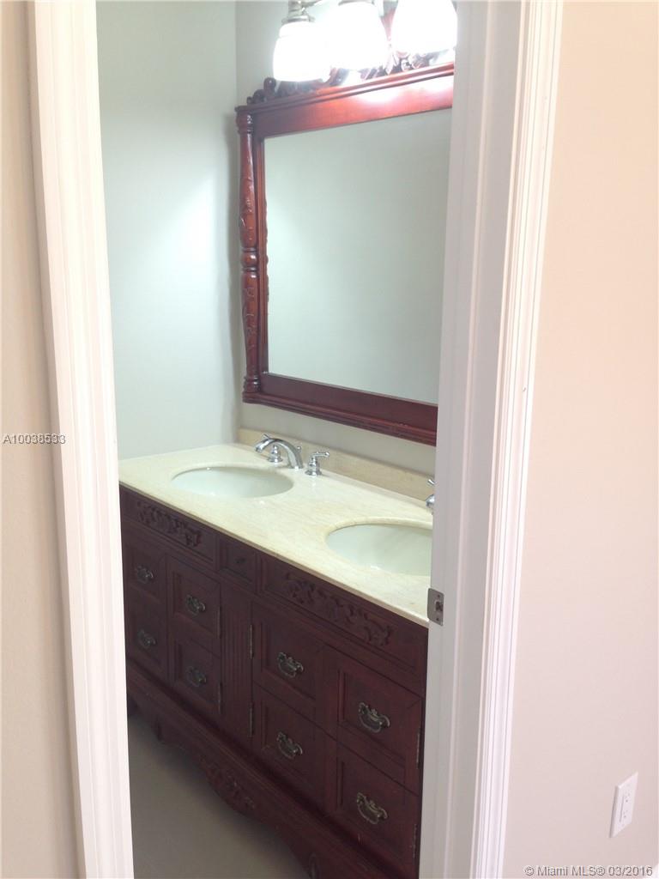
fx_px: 838
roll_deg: -1.4
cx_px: 330
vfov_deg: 55.4
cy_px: 440
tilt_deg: -9.6
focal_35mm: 33
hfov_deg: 42.9
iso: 50
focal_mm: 4.12
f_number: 2.4
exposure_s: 1/20
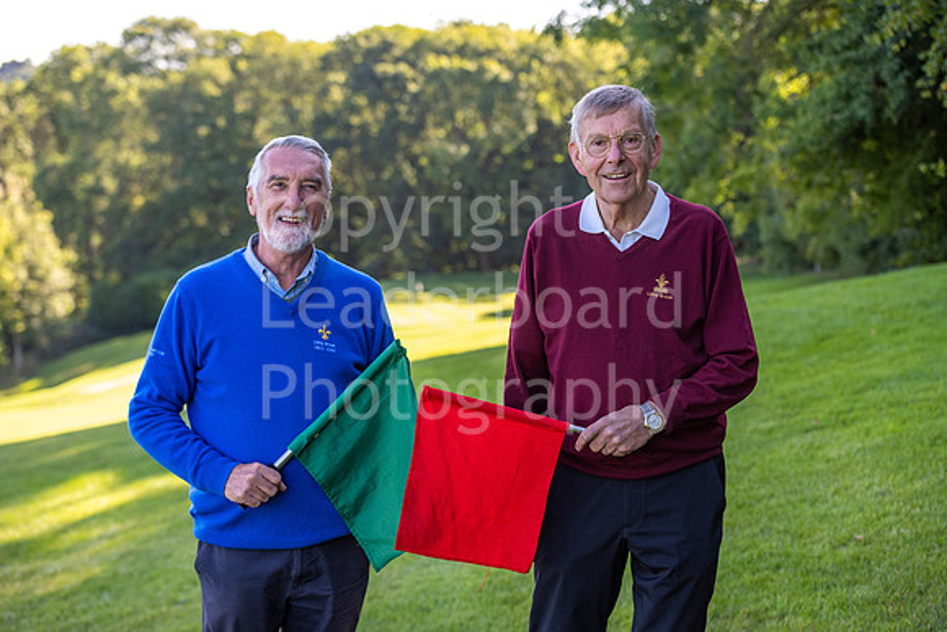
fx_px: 1842
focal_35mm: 70
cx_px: 474
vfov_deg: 19.5
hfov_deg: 28.8
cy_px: 316
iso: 200
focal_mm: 70
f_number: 4.5
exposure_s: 1/500
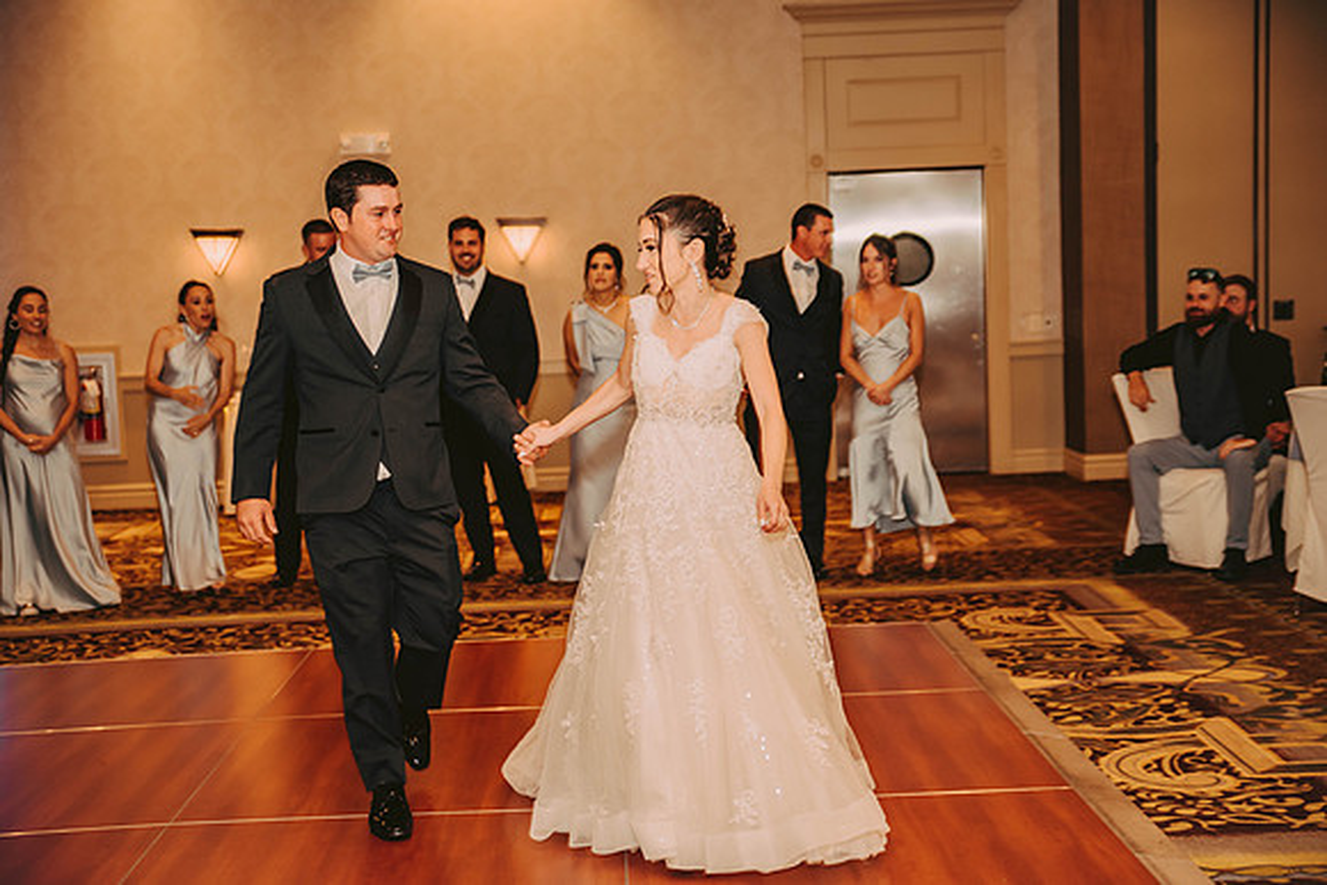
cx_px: 664
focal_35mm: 52
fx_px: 1917
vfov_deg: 26.0
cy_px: 442
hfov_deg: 38.2
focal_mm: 52
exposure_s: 1/60
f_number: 2.8
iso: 500
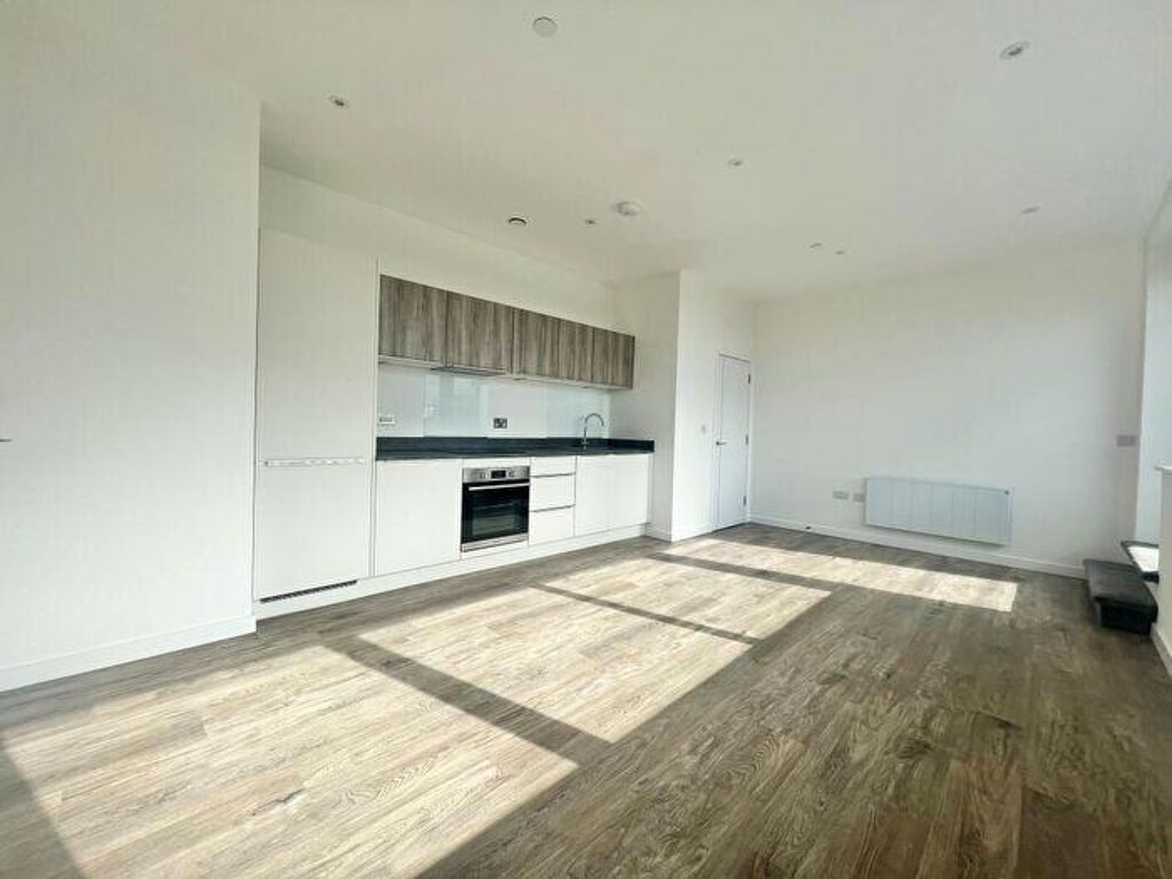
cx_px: 586
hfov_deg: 106.2
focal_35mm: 13
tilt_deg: -2.0
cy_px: 440
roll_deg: -2.0
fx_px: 440
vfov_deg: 89.9
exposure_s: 1/430
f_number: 1.8
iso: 32
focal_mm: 1.57
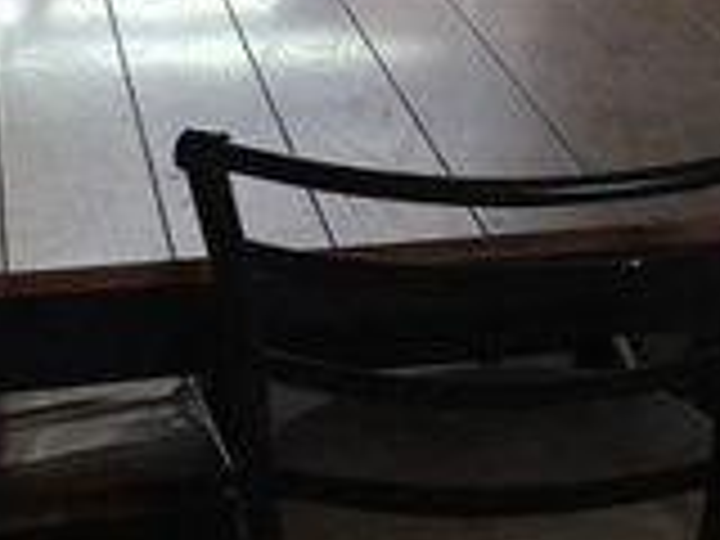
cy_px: 45
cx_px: 828
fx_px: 2413
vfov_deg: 12.7
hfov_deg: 16.4
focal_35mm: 116
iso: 125
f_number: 2.2
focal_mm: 4.15
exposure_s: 1/30
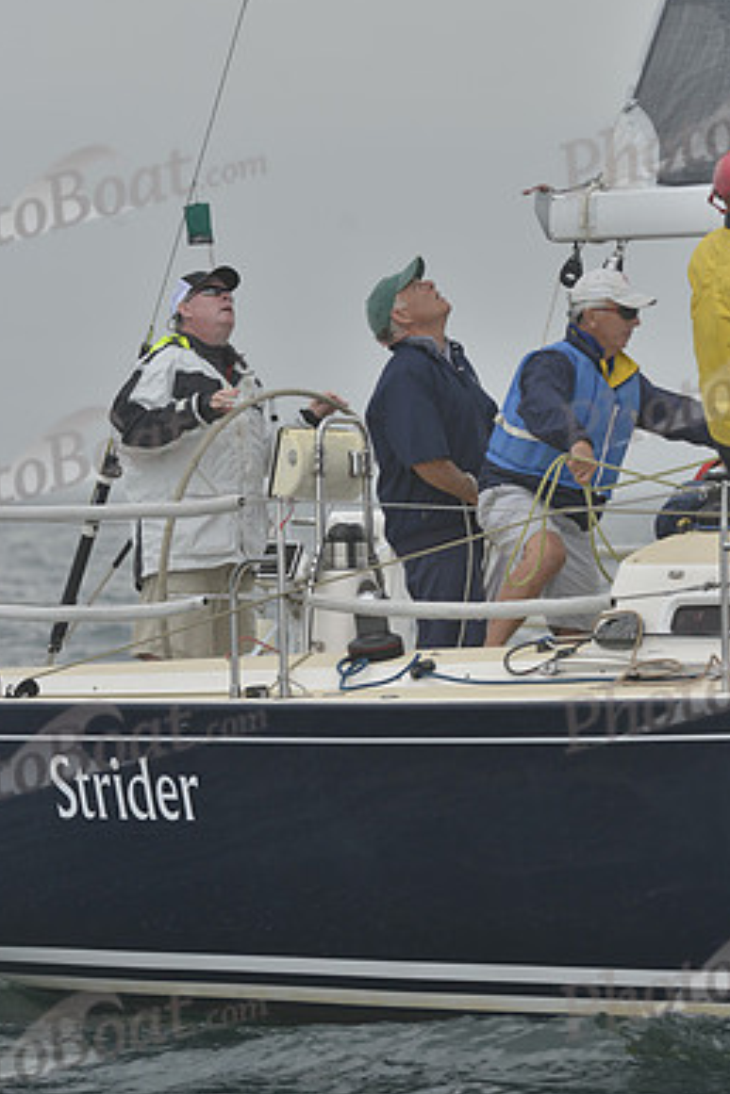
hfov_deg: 4.2
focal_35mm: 330
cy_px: 574
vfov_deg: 6.2
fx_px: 10037
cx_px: 415
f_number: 6.3
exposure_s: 1/800
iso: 280
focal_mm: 220
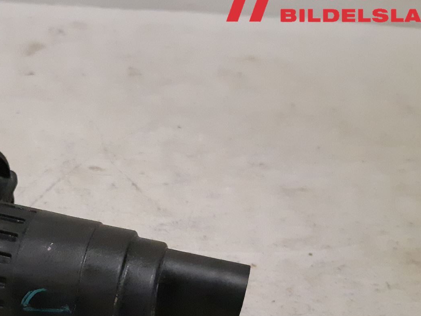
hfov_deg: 35.7
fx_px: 620
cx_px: 61
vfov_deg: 27.8
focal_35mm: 51
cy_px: 264
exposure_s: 1/206
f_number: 1.7
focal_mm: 3.93
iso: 800
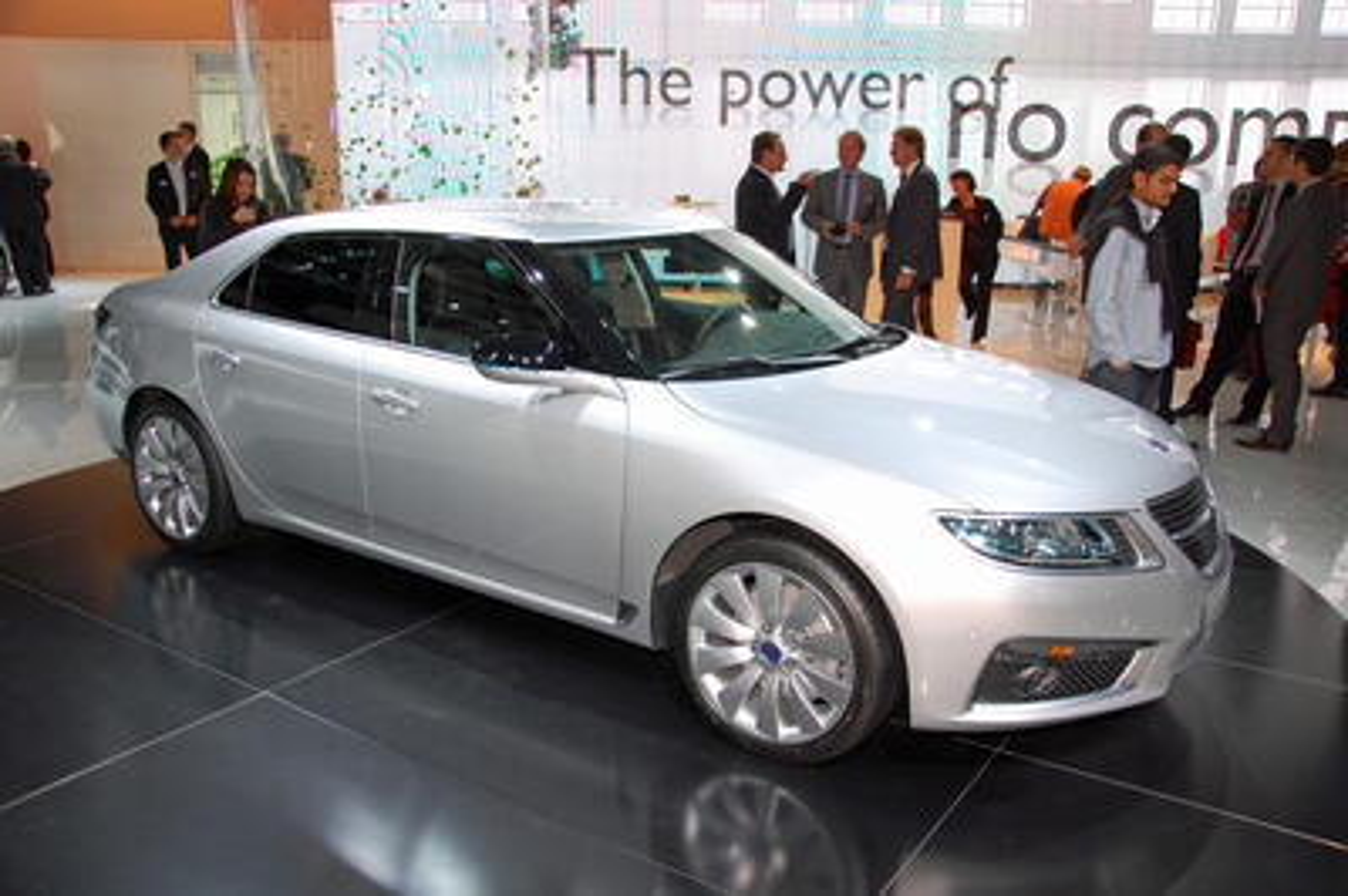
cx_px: 674
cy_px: 448
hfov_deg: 59.5
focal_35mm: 32
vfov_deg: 41.6
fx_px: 1179
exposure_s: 1/60
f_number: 4
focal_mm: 21
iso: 200
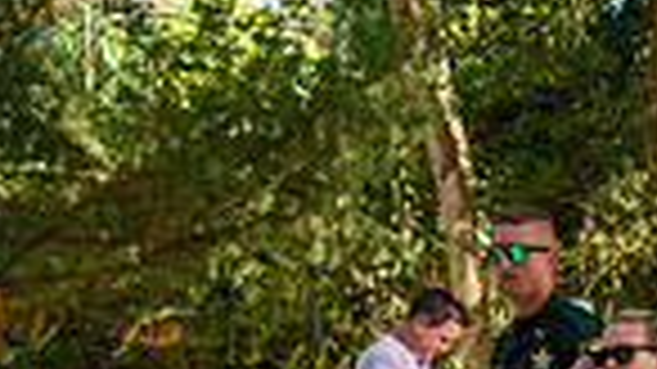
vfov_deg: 7.7
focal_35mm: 150
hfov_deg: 13.3
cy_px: 799
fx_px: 2612
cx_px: 1062
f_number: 8
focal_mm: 24
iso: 250
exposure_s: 1/250
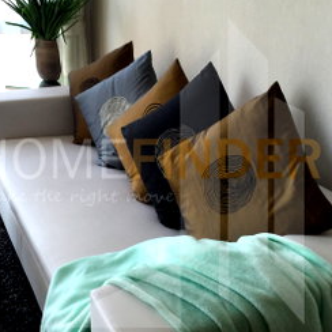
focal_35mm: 42
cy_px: 169
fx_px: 456
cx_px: 144
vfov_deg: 40.0
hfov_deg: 40.0
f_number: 2.2
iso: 50
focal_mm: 4.15
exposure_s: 1/100
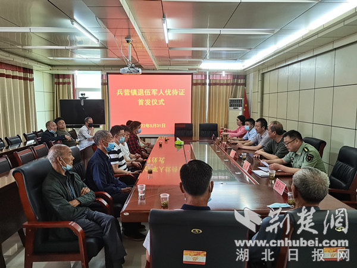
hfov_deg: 65.3
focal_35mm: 27
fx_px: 278
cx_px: 178
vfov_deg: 51.4
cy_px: 134
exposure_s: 1/100
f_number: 1.9
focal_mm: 4.94
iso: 320
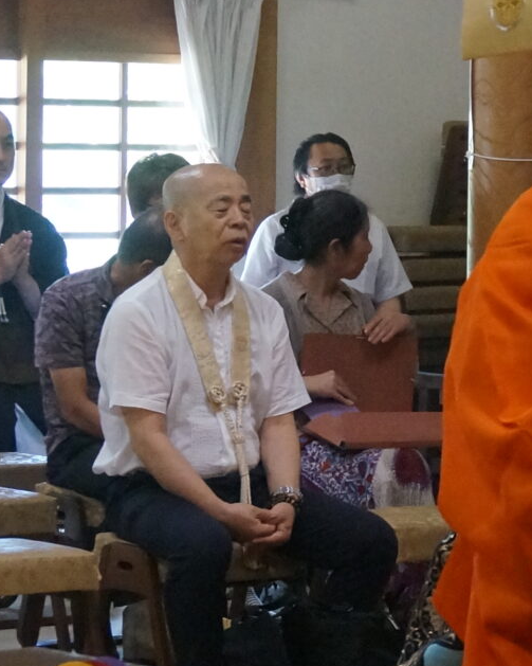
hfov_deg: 8.1
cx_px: 699
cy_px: 354
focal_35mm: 189
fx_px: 3719
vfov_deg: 10.2
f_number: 5
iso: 2500
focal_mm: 33
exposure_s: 1/160
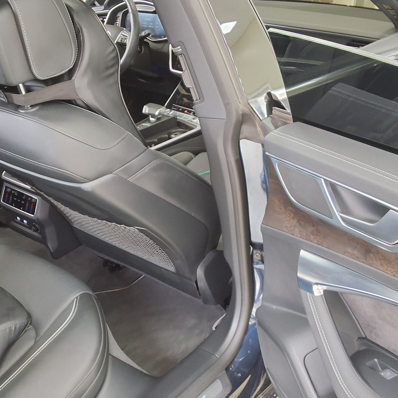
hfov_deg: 39.0
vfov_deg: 39.0
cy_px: 240
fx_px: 559
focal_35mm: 43
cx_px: 162
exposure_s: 1/40
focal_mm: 2.91
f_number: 1.9
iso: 125
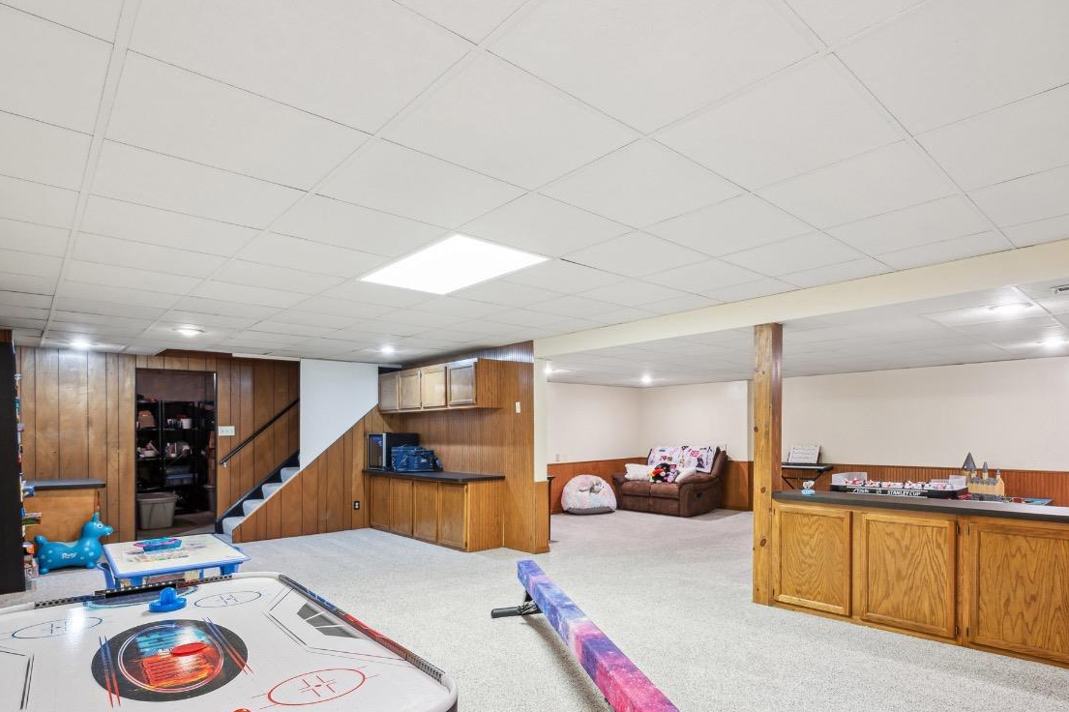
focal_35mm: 19
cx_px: 644
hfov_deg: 85.8
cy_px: 450
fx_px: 564
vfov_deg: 63.5
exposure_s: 1/1.67
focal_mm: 14
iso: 100
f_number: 8
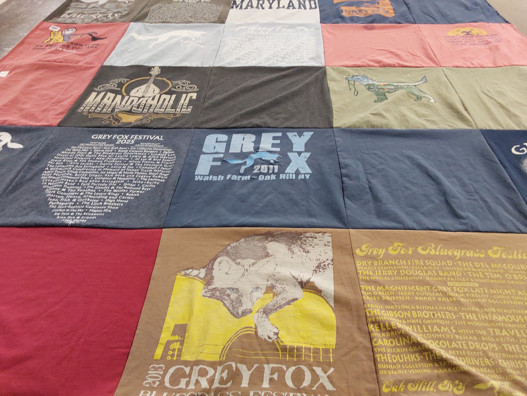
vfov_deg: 48.2
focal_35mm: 29
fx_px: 442
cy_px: 198
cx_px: 271
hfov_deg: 61.6
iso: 160
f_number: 1.9
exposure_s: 1/50
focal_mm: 2.91
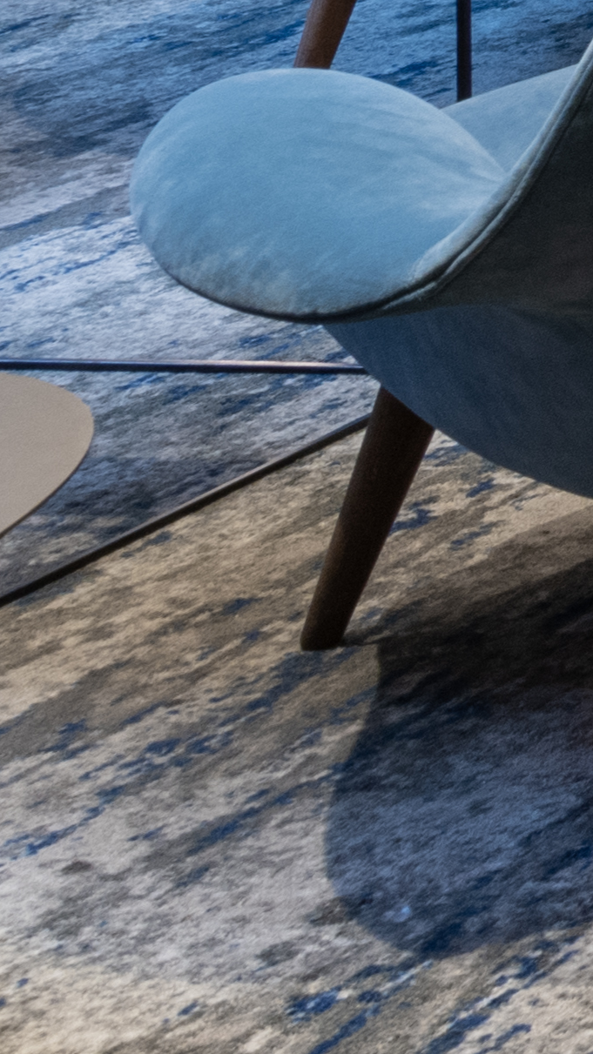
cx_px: 2969
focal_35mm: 100
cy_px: -872
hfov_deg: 6.4
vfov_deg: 17.2
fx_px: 2796
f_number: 11
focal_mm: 14
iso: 200
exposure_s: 1.3
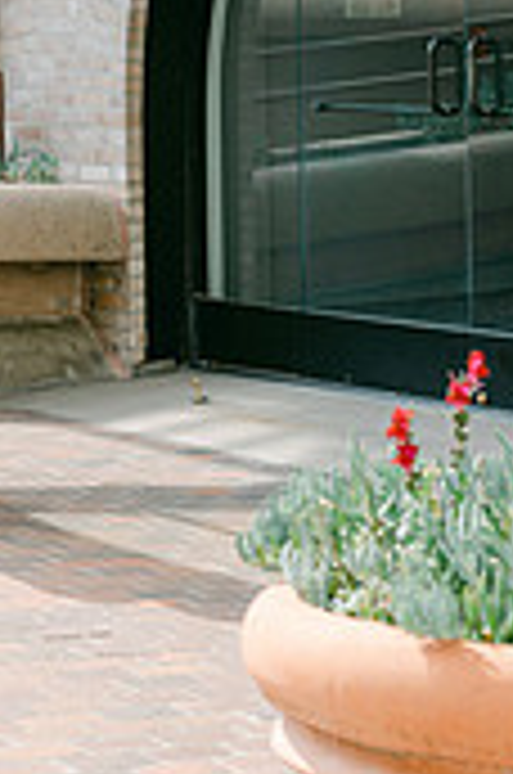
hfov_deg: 10.2
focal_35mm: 131
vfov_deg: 15.5
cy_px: 68
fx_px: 2811
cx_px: -124
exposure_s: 1/500
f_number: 4
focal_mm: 50
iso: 100
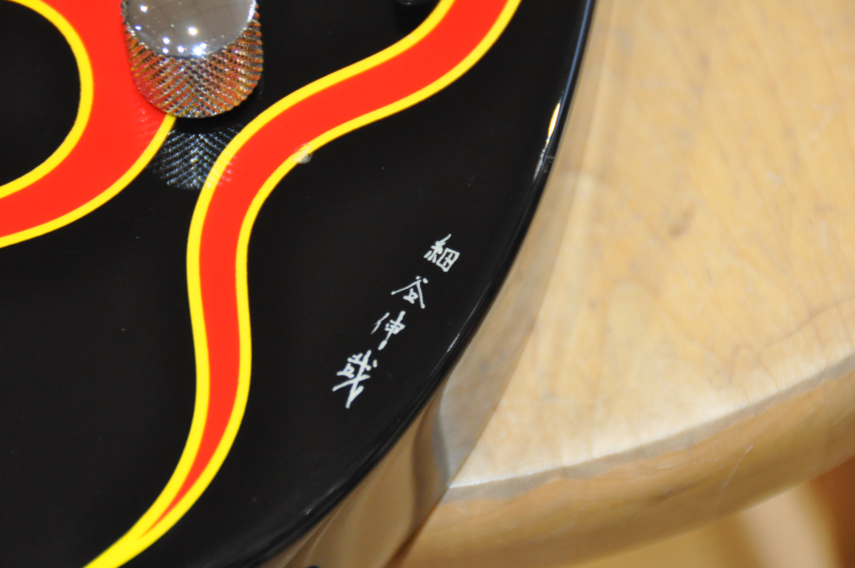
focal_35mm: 300
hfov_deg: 6.9
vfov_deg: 4.6
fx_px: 7116
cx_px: 428
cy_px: 284
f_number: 6.3
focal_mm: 200
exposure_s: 1/60
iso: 2000
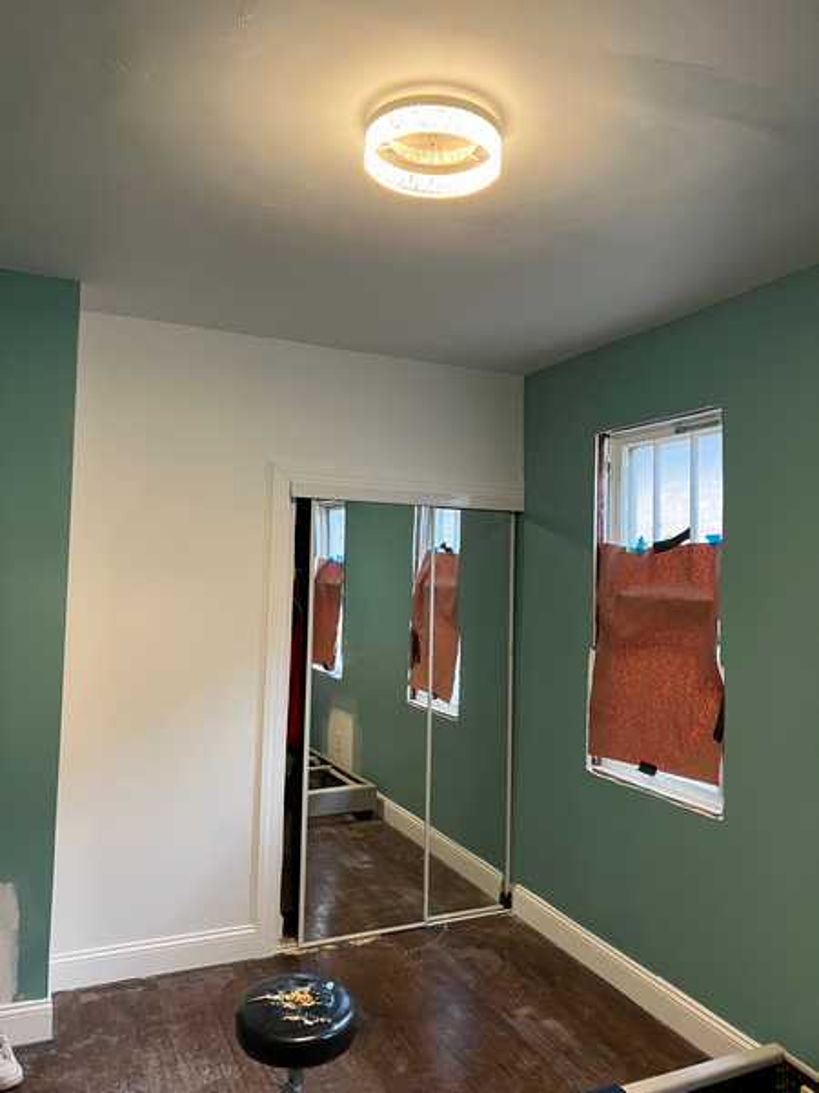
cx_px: 410
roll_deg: -3.2
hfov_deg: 53.1
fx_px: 820
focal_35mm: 26
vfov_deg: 67.3
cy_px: 546
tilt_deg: +1.6
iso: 125
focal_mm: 5.7
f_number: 1.5
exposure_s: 1/60
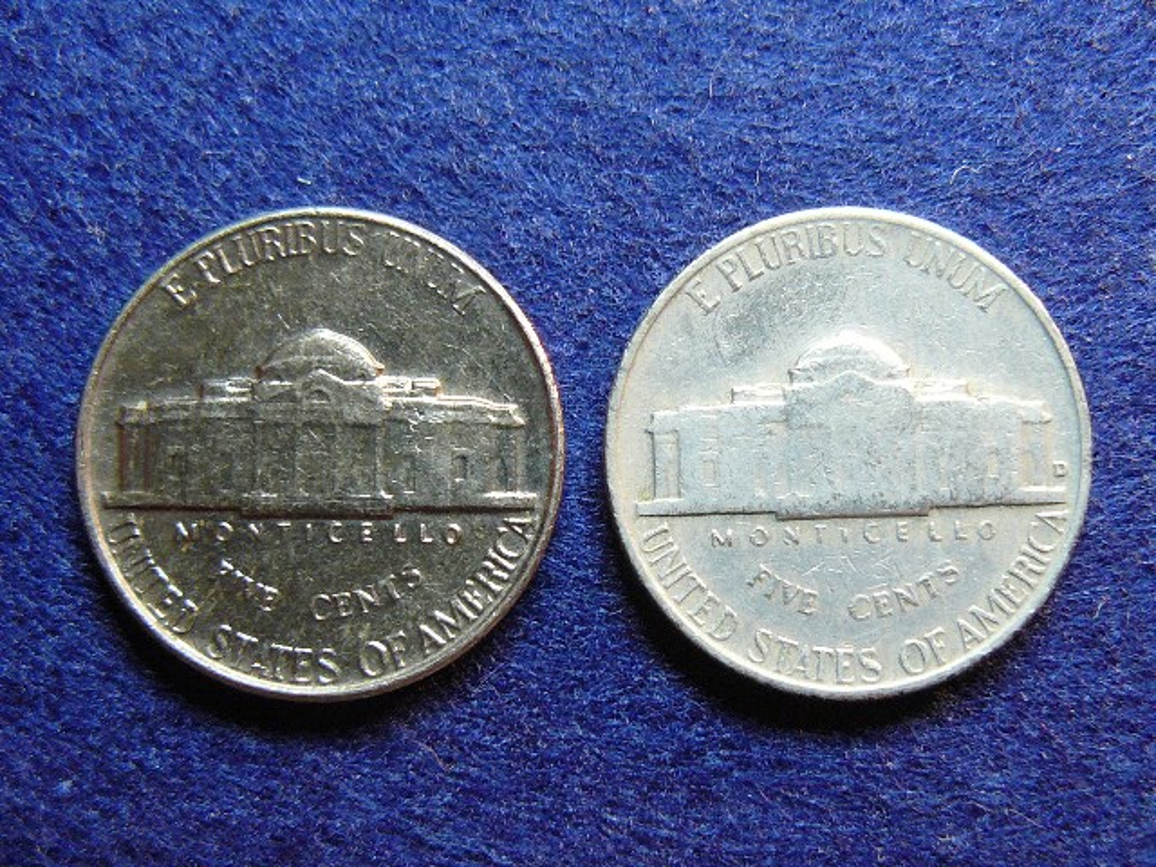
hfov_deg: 34.3
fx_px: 1870
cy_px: 434
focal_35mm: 56
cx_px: 578
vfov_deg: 26.1
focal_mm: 6.2
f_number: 2.8
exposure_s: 1/13
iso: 200
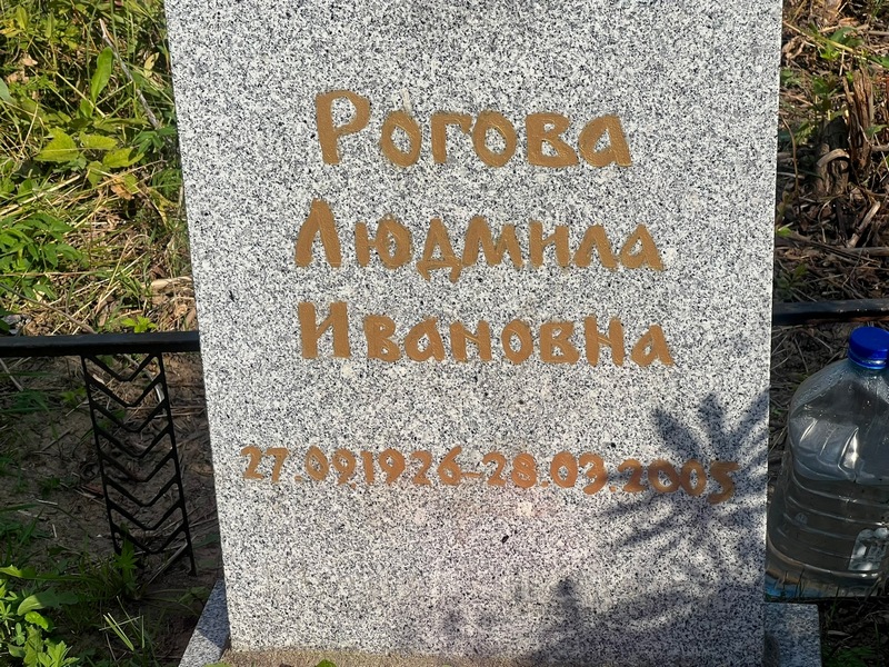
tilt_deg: -25.8
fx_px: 1977
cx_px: 444
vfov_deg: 19.1
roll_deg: +4.6
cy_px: 334
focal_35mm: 77
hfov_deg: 25.3
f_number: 2.8
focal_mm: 9
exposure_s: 1/803
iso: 32
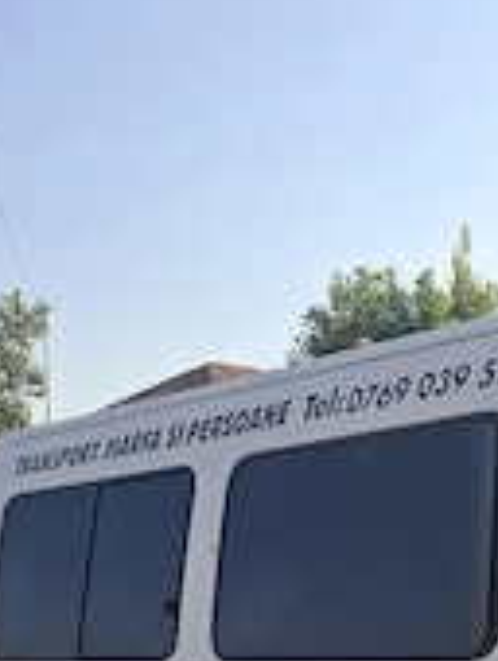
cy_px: 715
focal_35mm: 54
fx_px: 1033
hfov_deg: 27.1
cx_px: 245
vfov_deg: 31.7
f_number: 1.8
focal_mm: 5.54
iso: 50
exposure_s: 1/1667
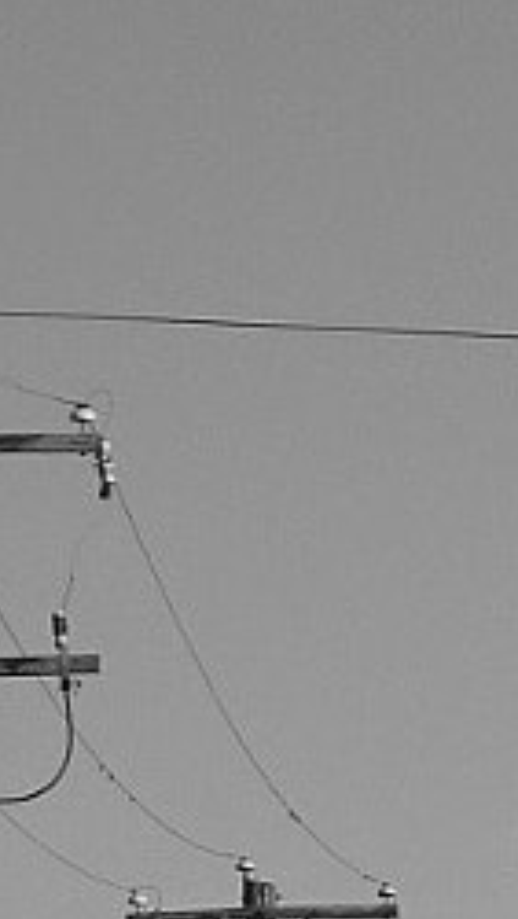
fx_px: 10186
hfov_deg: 2.9
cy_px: 779
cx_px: 1139
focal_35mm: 418
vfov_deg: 5.2
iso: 80
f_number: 4.5
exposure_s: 1/640
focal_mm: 10.23
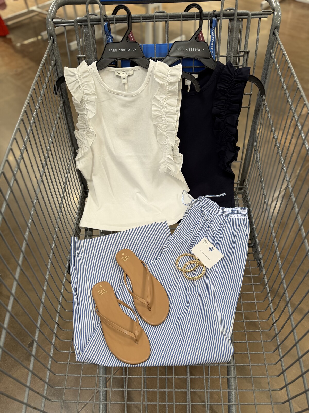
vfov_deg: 71.6
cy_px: 206
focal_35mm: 24
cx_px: 154
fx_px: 286
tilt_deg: -50.8
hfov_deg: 56.8
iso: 64
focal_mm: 6.76
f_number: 1.78
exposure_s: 1/165
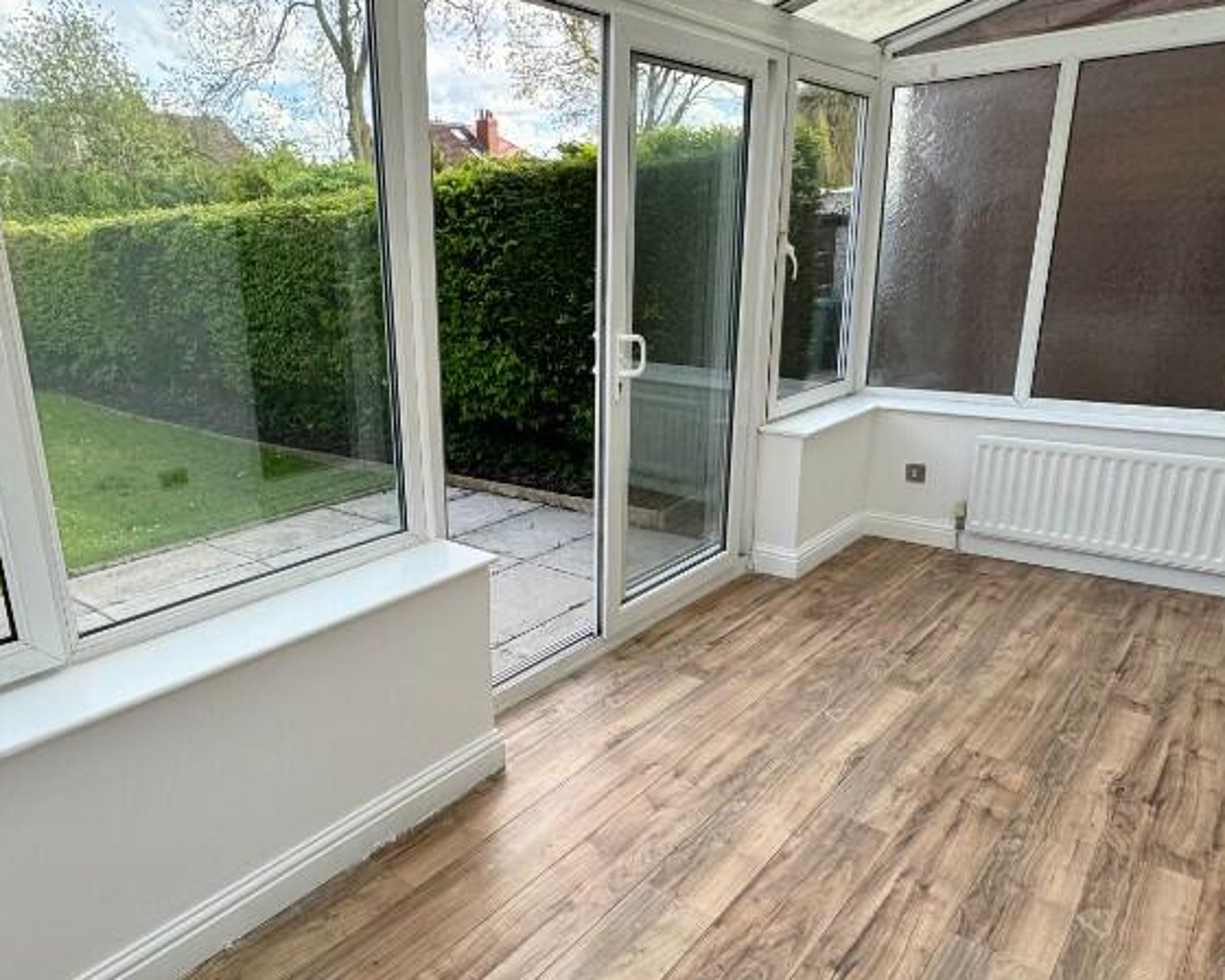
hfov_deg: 67.7
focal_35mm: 25
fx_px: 906
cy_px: 529
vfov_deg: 56.7
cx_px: 521
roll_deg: +1.8
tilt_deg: -16.3
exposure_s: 1/257
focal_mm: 2.22
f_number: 2.2
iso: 40
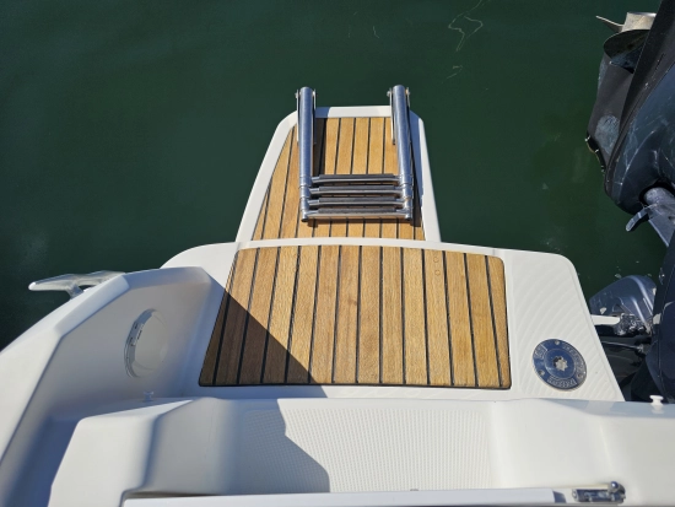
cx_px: 338
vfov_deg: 58.9
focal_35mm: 23
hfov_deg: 73.9
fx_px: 449
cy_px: 254
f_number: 1.7
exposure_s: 1/1468
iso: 10
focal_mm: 6.3
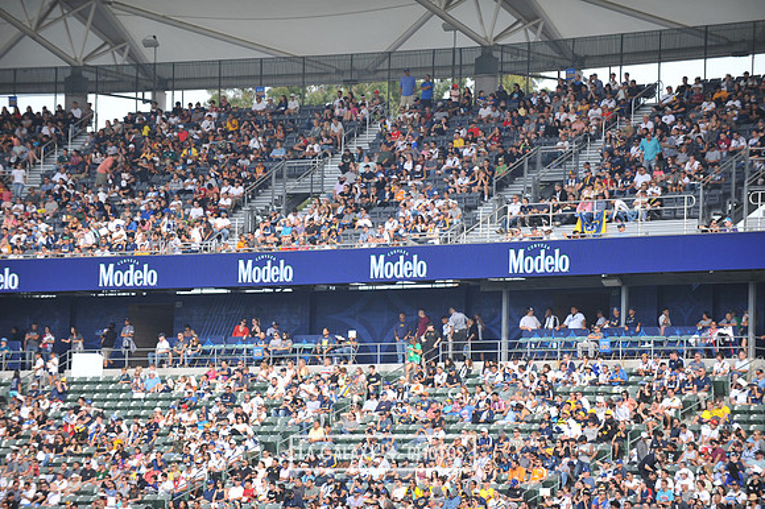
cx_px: 382
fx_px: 4247
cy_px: 254
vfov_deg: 6.9
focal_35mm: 200
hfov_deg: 10.3
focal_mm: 200
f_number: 3.5
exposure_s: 1/1600
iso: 500
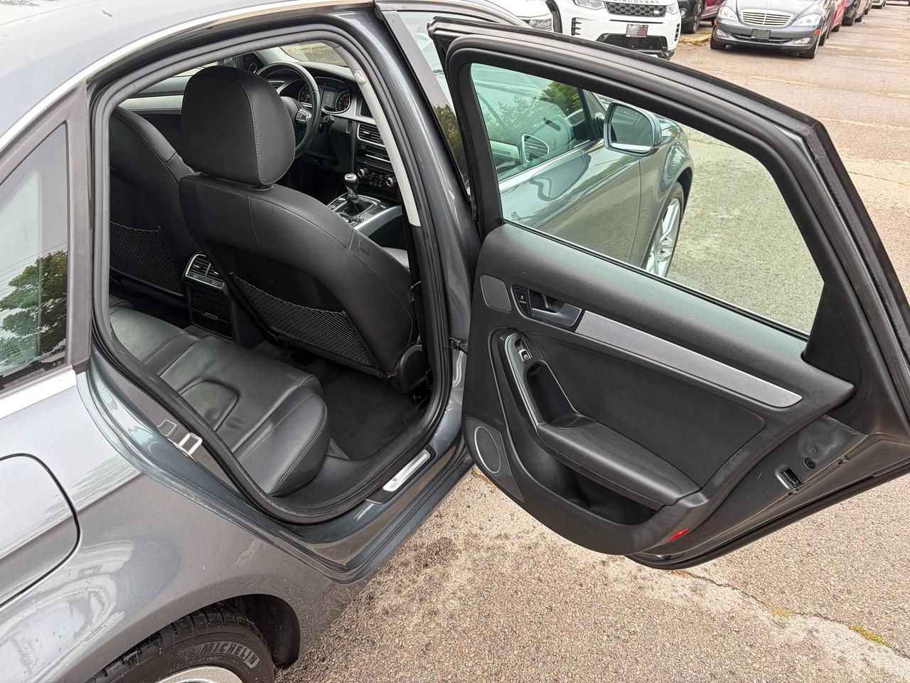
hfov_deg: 67.3
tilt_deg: -28.3
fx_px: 683
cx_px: 455
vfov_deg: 53.1
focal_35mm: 26
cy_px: 342
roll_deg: -1.5
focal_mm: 5.96
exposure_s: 1/220
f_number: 1.6
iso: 40
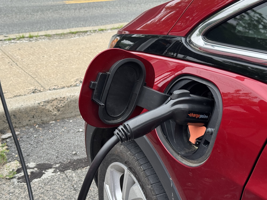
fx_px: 370
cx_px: 134
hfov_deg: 39.7
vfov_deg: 30.3
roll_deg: -0.1
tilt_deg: -21.4
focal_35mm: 48
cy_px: 100
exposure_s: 1/171
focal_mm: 6.76
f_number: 1.78
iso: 80
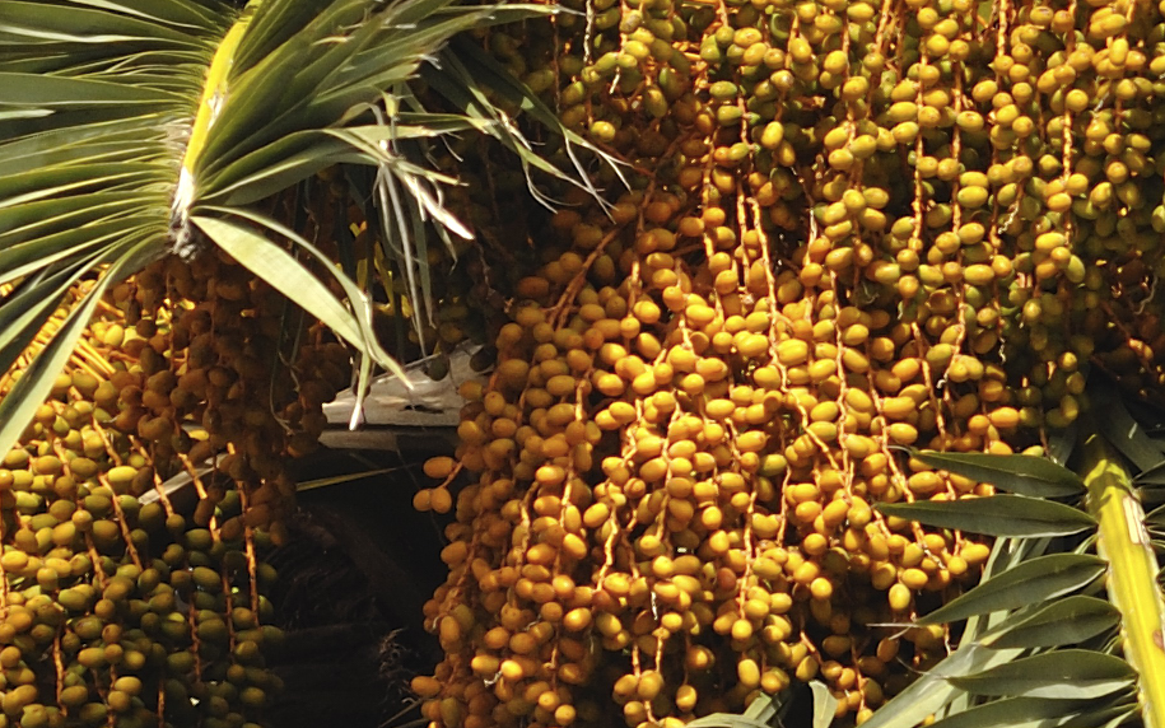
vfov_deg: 1.7
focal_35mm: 751
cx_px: 1757
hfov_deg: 2.8
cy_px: -14
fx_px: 23858
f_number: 5
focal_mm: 105
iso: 250
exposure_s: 1/1250
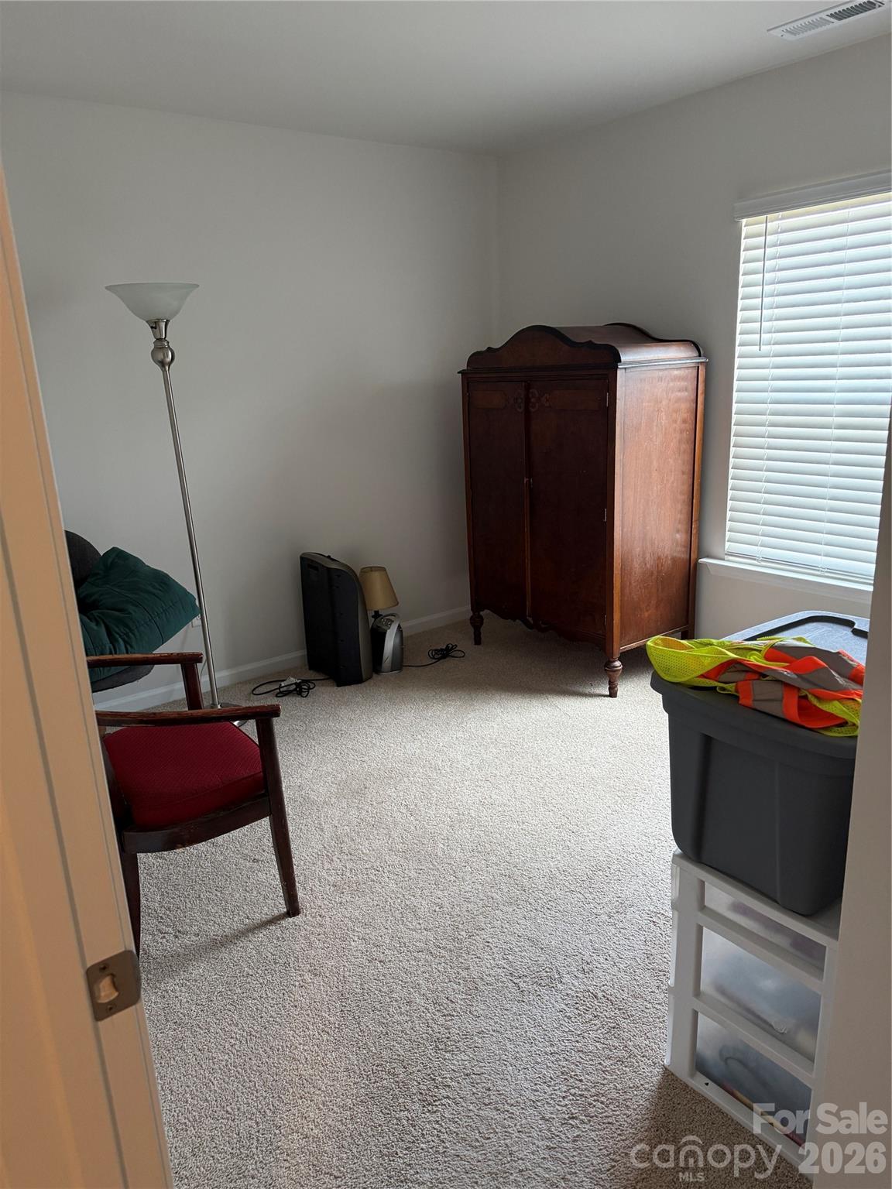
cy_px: 594
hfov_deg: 56.8
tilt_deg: -12.7
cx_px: 446
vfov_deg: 71.6
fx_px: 825
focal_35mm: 24
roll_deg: +2.3
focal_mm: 6.76
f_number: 1.78
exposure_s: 1/120
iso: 250
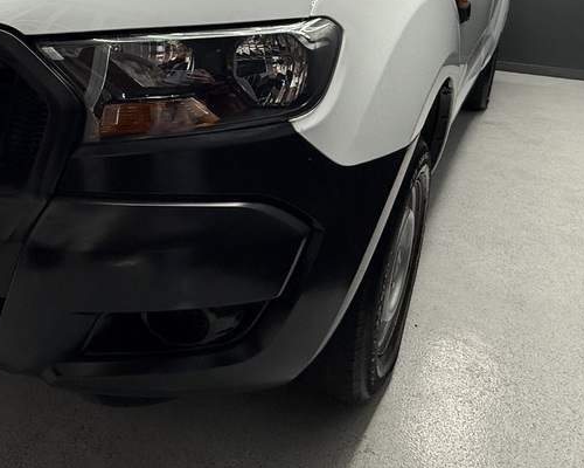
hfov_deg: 59.1
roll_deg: +0.2
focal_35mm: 28
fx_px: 484
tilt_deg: -14.5
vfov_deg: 48.3
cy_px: 85
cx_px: 150
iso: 200
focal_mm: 2.22
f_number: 2.2
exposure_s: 1/99
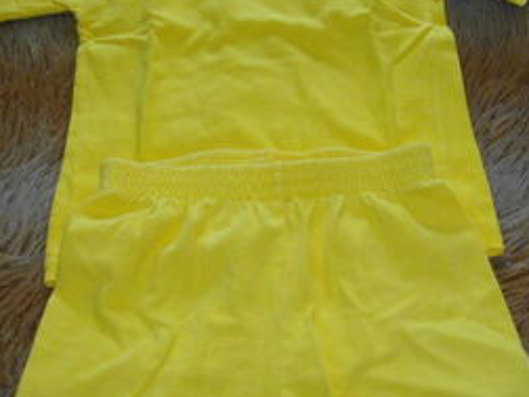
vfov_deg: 24.0
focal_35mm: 61
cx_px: 231
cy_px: 231
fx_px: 932
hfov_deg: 31.6
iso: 200
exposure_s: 1/50
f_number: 2.9
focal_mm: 5.7
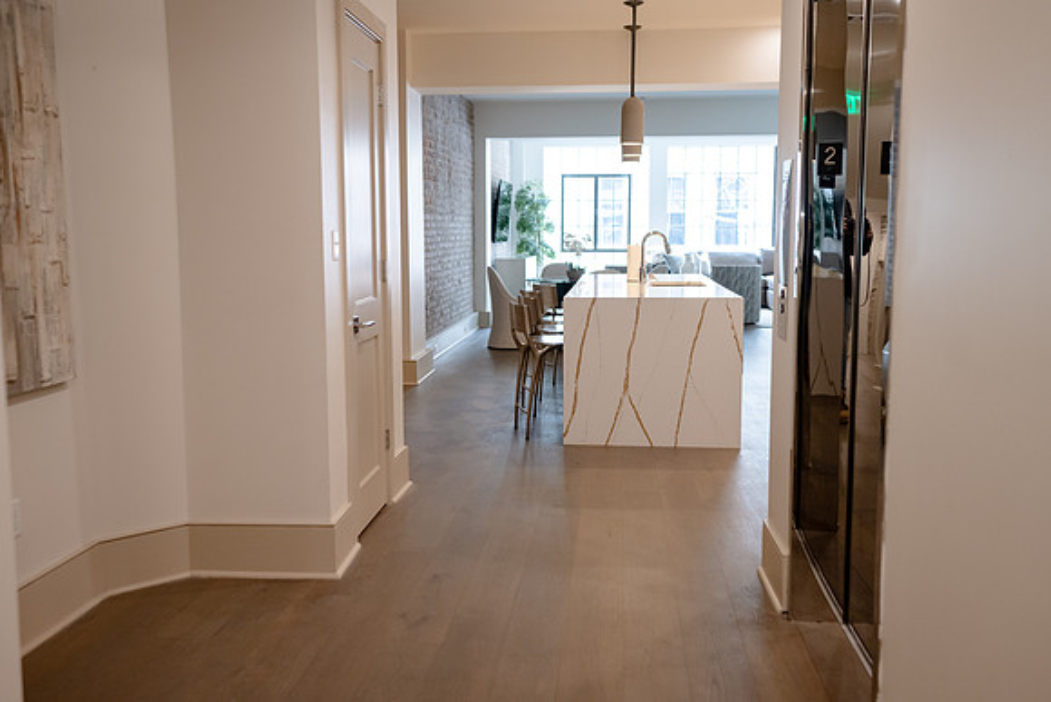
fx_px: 1031
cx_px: 526
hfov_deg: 54.0
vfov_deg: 37.6
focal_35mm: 35
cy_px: 351
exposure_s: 1/125
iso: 800
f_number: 2.8
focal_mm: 35
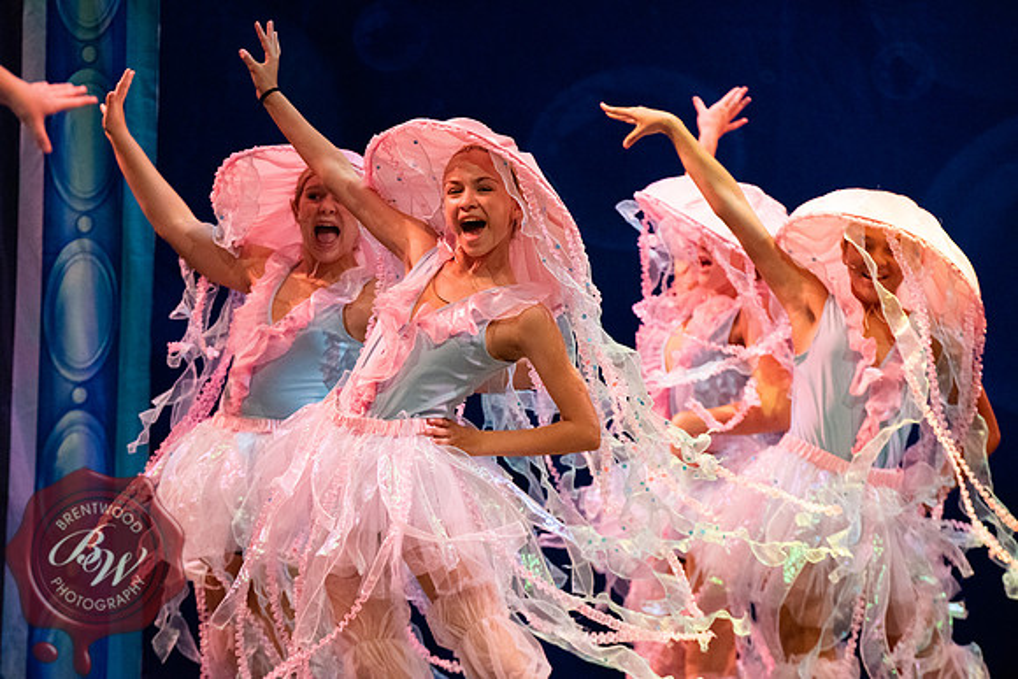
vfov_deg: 8.3
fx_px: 4692
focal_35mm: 166
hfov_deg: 12.4
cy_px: 318
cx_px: 473
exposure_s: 1/800
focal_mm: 155
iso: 4000
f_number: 4
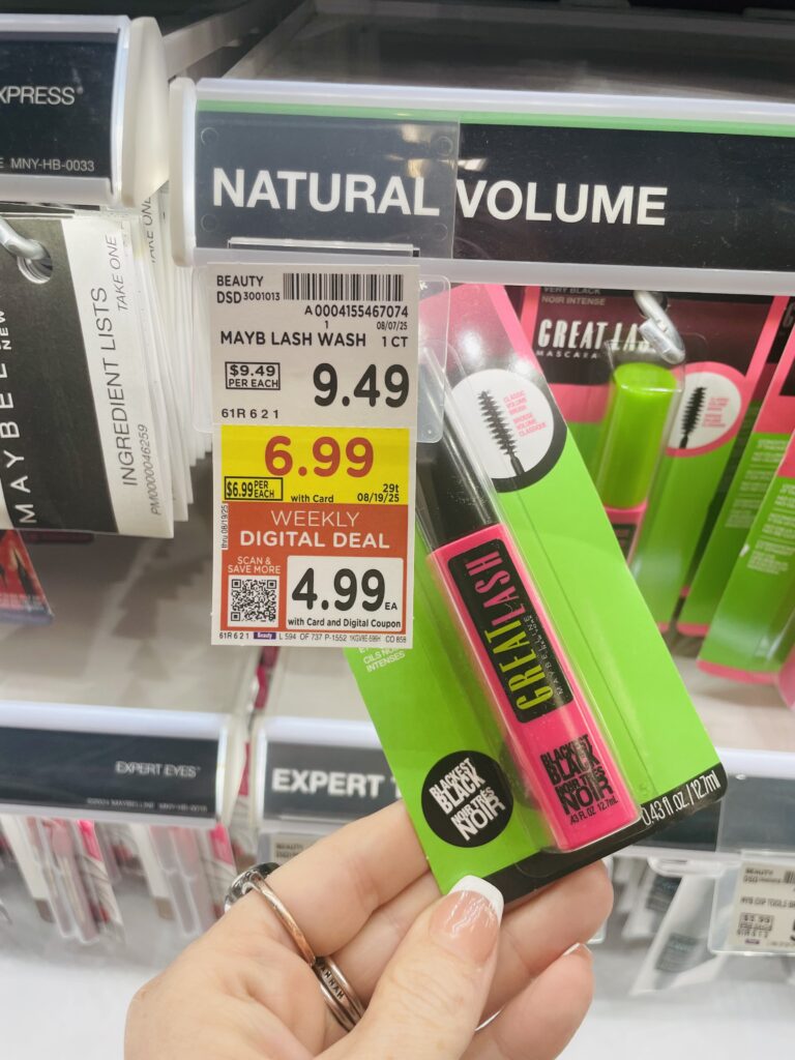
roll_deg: -1.1
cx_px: 398
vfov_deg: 67.3
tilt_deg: -37.4
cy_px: 530
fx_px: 796
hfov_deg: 53.1
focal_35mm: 26
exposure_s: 1/148
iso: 32
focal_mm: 4.2
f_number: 1.6
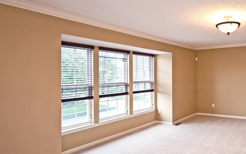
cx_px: 201
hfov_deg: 62.0
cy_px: 72
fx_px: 181
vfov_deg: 46.0
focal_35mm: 27
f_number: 4
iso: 640
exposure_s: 1/60
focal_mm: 14
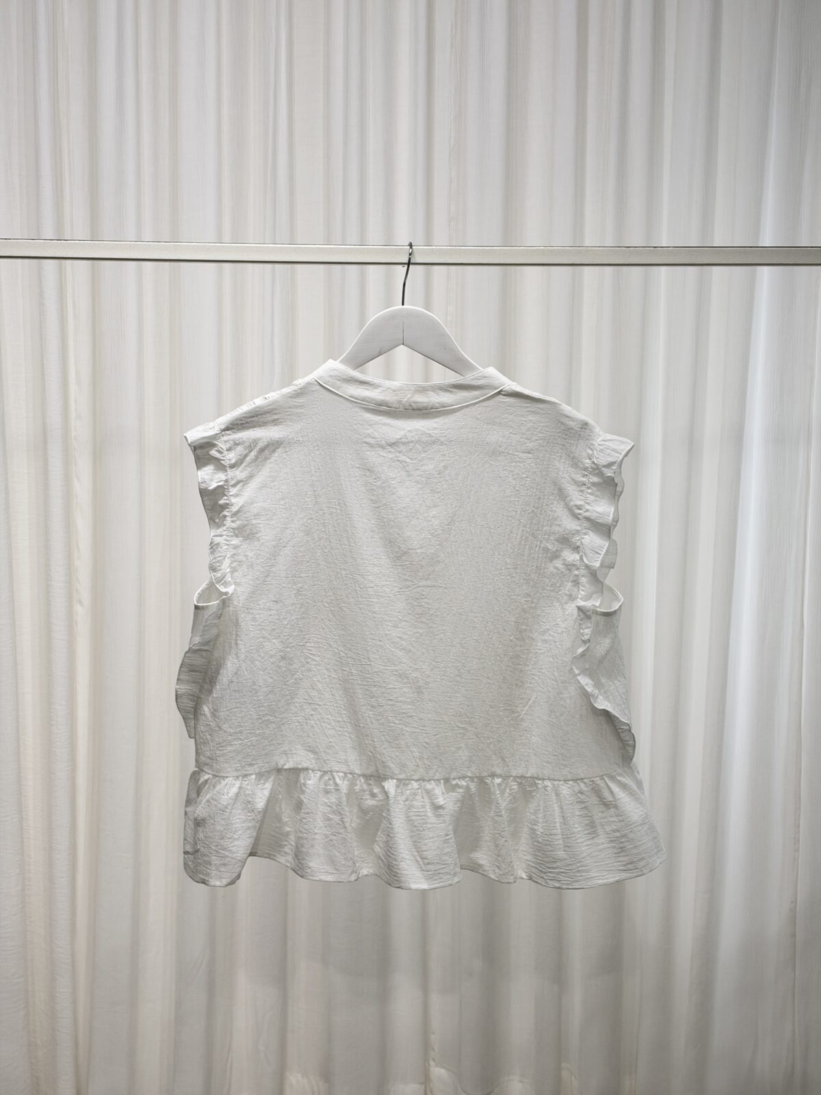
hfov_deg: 30.3
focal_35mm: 48
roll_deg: -1.0
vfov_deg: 39.7
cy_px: 548
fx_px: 1518
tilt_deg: -6.0
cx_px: 410
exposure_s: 1/121
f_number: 1.8
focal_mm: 6.93
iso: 64
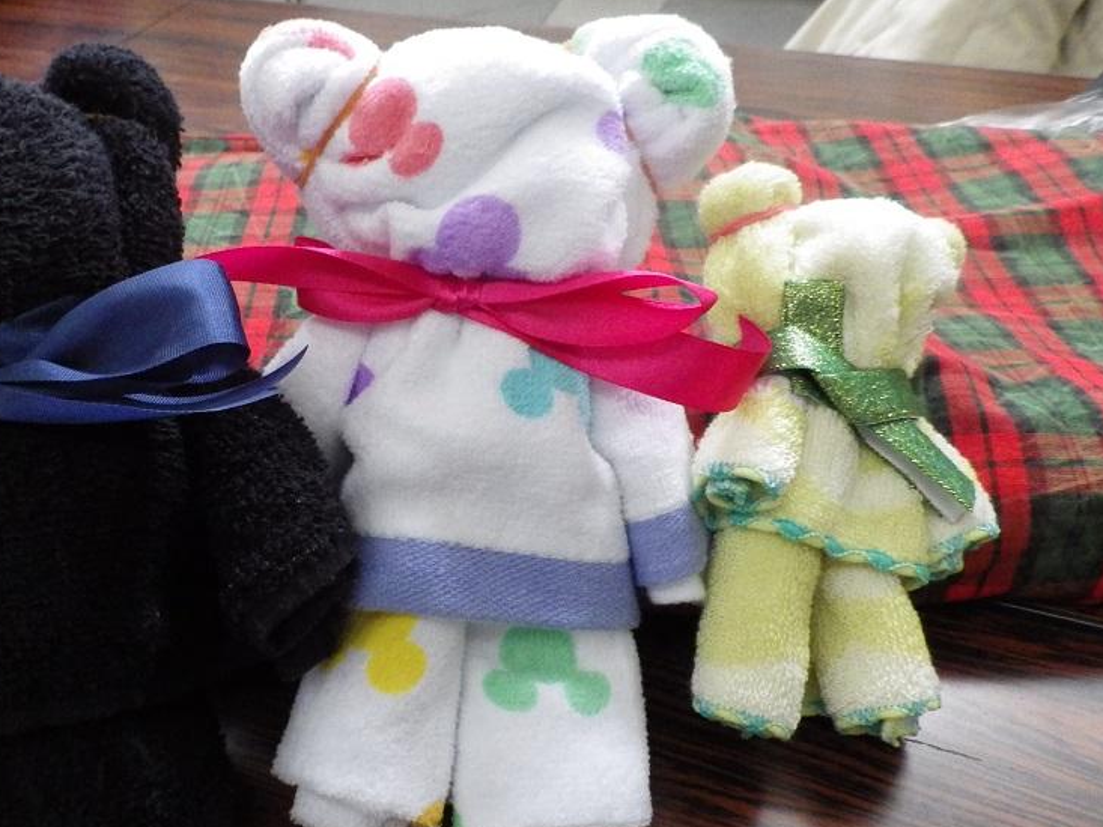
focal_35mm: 30
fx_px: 956
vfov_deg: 46.7
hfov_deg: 58.9
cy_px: 463
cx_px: 393
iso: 800
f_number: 3.1
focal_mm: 4
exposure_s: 1/45
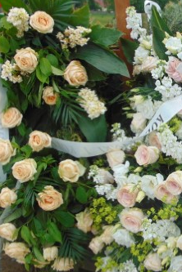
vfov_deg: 39.6
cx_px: 179
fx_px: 379
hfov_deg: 25.7
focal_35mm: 50
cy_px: 149
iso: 80
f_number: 3
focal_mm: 4.5
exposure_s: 1/320
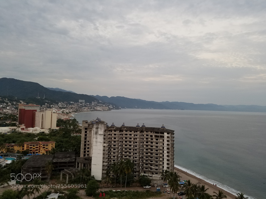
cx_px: 133
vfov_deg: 53.1
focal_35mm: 26
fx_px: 200
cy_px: 100
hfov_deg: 67.3
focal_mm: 4.2
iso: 64
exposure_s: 1/50
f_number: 1.7
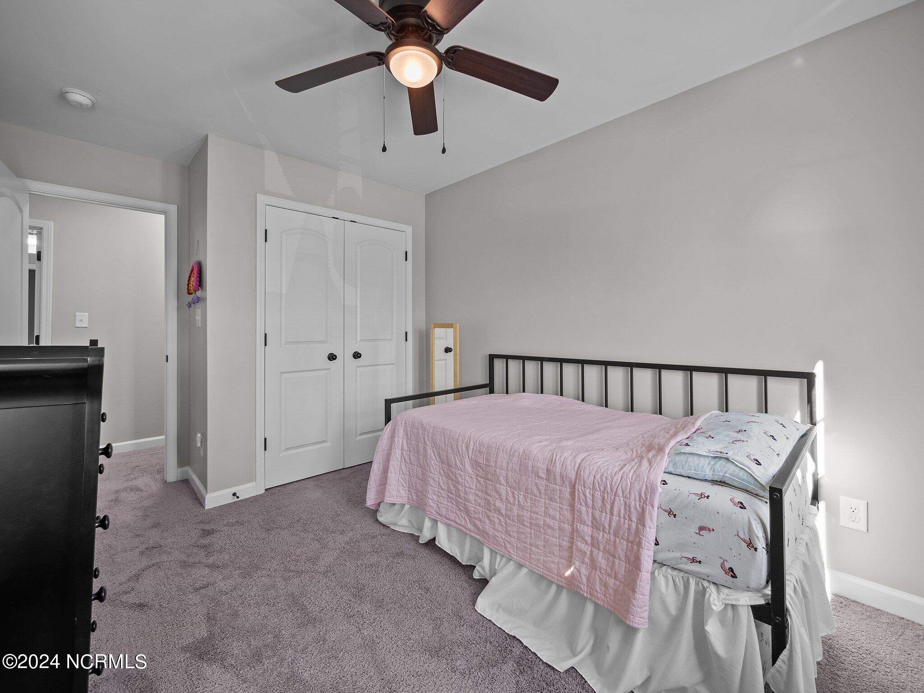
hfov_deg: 102.1
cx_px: 462
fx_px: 374
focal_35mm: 14
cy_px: 346
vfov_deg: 85.7
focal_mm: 7
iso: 200
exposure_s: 1/6
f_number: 4
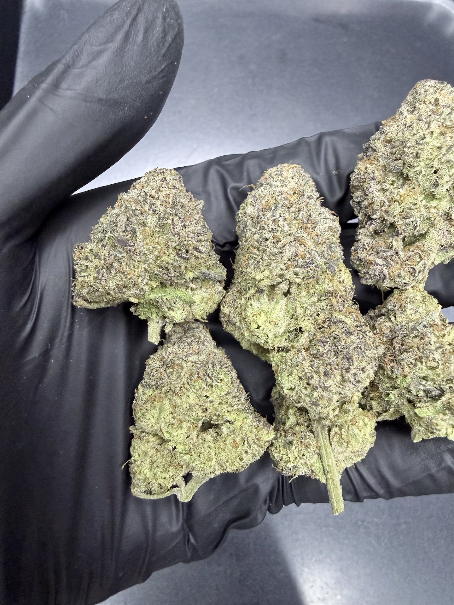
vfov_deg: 71.6
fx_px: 420
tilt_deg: -80.9
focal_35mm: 24
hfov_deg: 56.8
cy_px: 302
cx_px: 227
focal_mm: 2.22
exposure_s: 1/60
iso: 320
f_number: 2.2
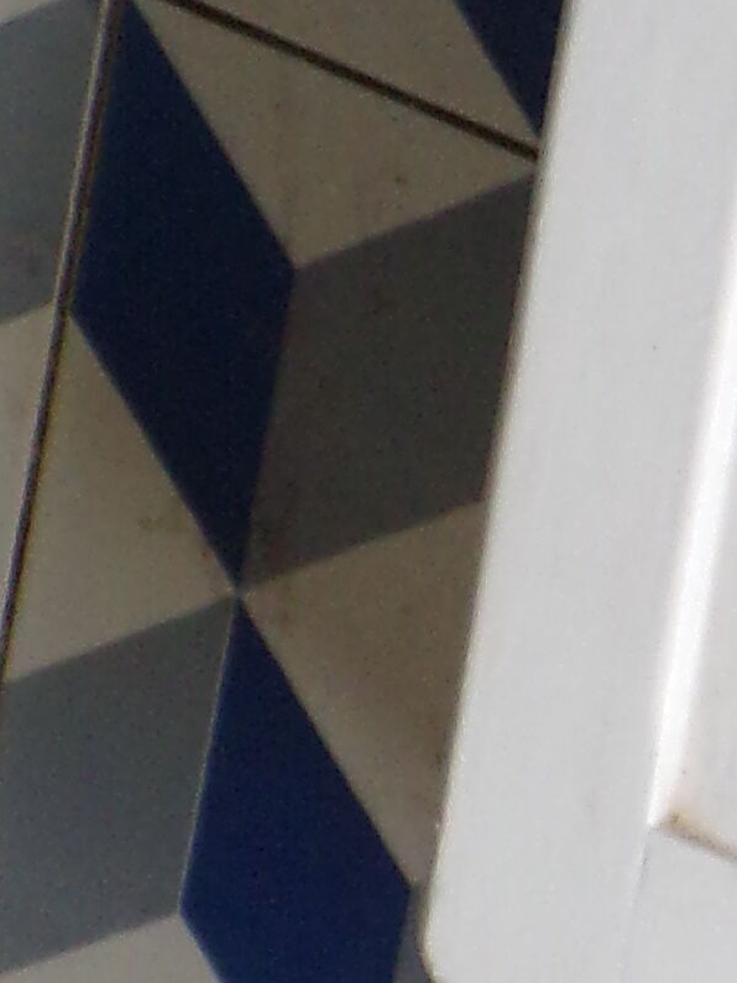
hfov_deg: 5.0
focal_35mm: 284
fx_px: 8064
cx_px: 1918
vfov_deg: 7.0
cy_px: 300
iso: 179
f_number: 3.5
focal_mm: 8.7
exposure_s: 1/34
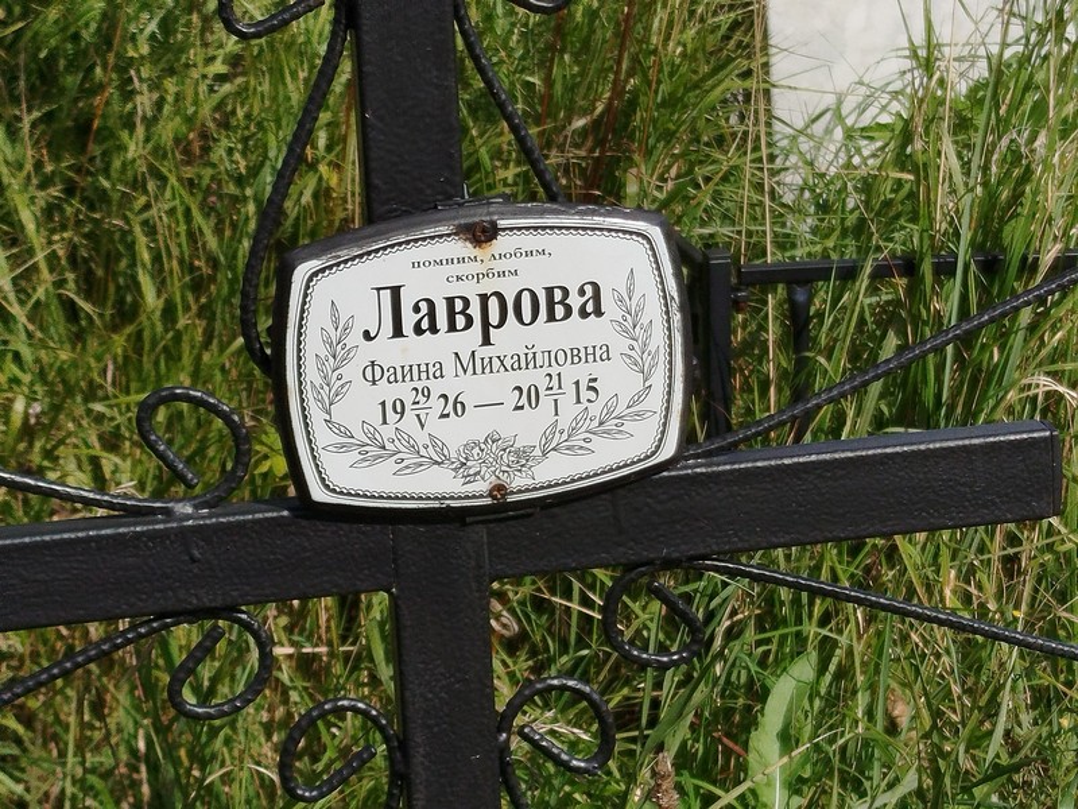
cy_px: 404
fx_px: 1277
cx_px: 539
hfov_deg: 45.8
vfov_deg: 35.1
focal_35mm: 41
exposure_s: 1/1243
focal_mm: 5.31
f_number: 1.7
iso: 50
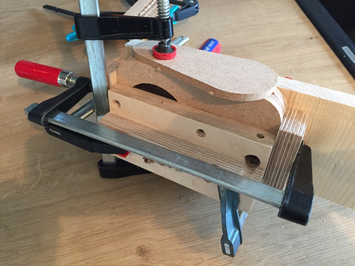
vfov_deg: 48.2
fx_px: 297
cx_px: 178
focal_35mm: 29
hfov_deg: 61.7
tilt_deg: -58.4
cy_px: 133
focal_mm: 4.15
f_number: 2.2
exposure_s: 1/33
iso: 200
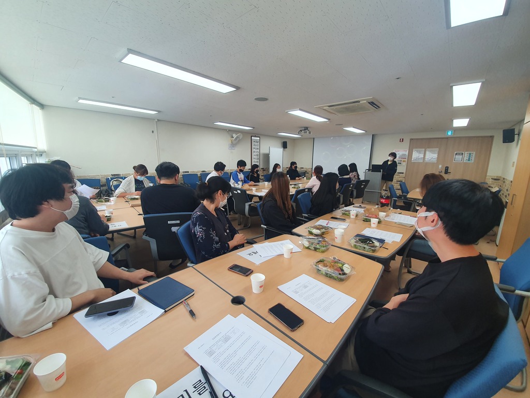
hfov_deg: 106.2
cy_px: 199
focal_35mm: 13
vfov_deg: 89.9
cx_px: 265
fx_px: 199
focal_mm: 1.8
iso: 100
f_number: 2.2
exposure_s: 1/60
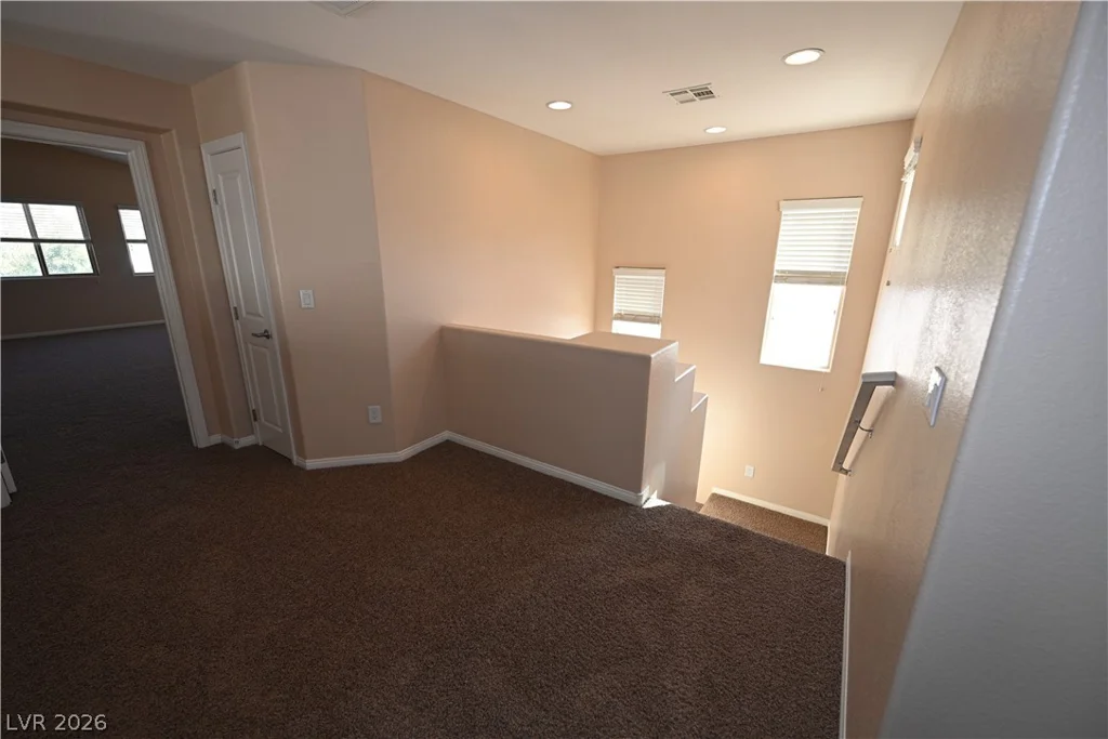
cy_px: 370
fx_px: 431
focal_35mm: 14
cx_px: 554
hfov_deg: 104.2
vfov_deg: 81.2
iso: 360
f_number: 4
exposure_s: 1/60
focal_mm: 14
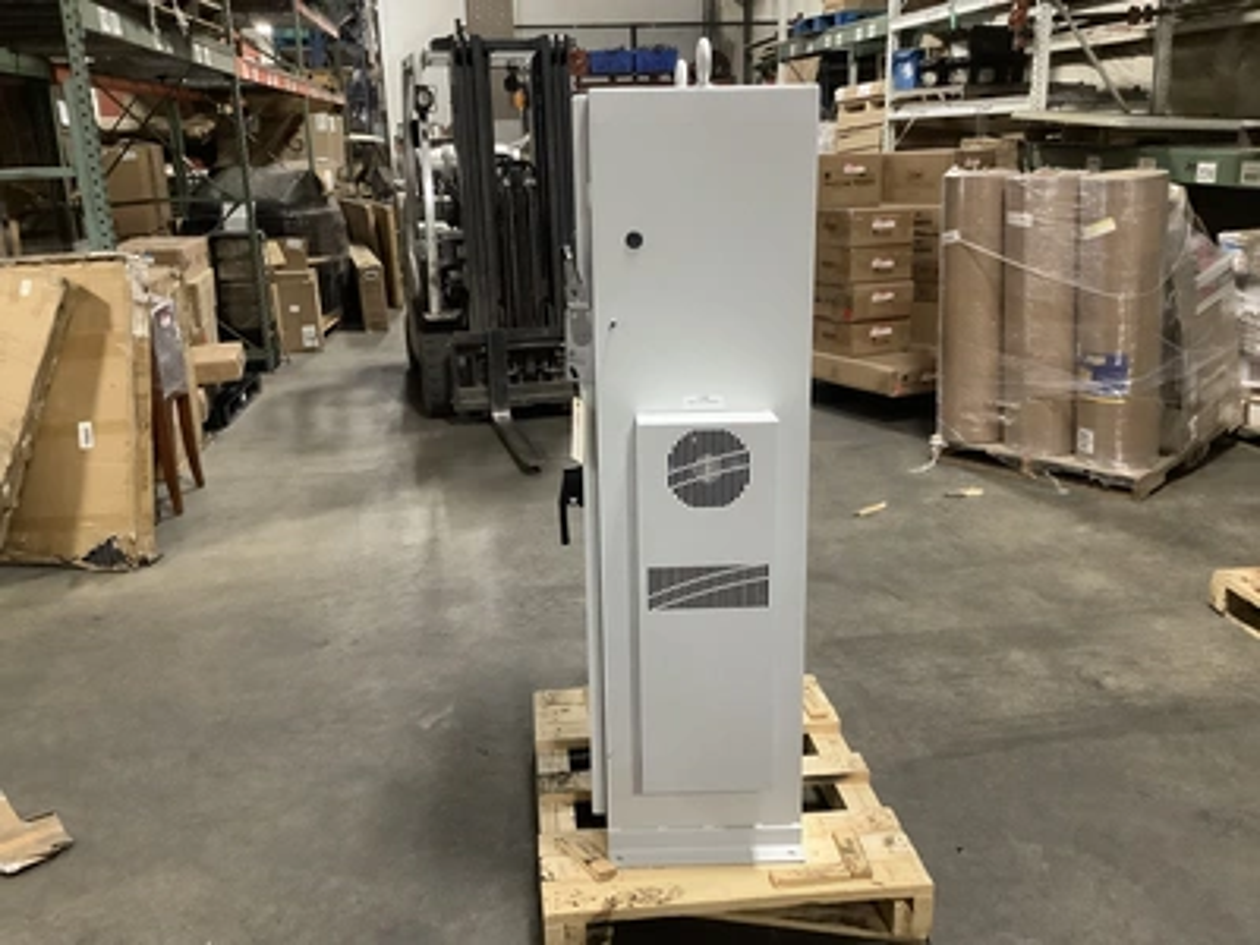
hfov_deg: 58.4
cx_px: 630
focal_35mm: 31
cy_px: 472
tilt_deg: -17.0
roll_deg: +1.1
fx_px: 1128
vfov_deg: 45.4
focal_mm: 3.3
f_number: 2.4
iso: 640
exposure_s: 1/30
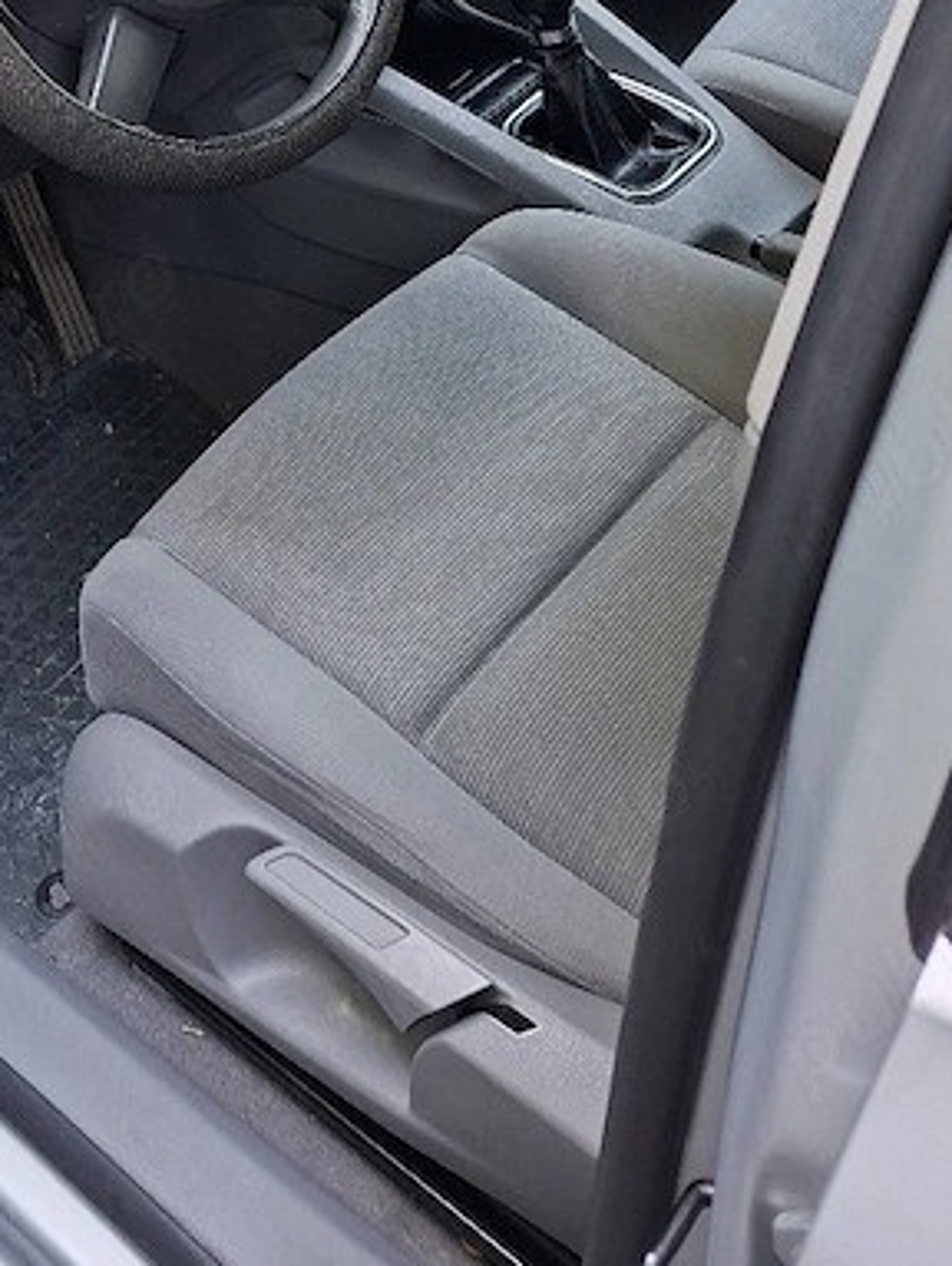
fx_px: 1757
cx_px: 96
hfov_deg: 29.1
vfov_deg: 35.4
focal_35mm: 48
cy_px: -30
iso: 160
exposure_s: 1/120
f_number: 1.8
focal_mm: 5.54
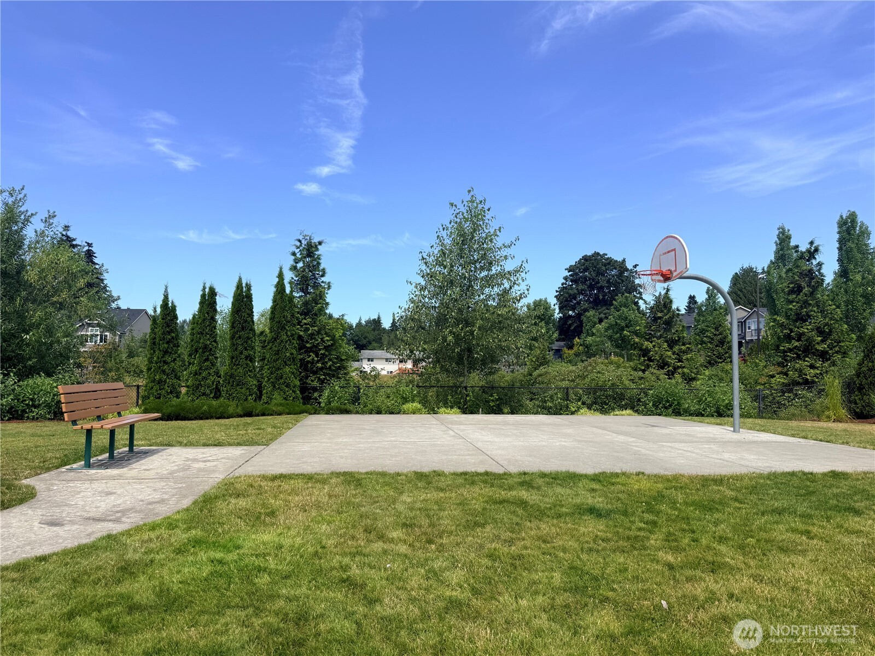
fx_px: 607
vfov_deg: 56.8
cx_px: 438
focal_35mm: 24
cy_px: 328
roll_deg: -1.0
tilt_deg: +4.7
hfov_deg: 71.6
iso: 80
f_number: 1.78
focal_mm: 6.76
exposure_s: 1/3759
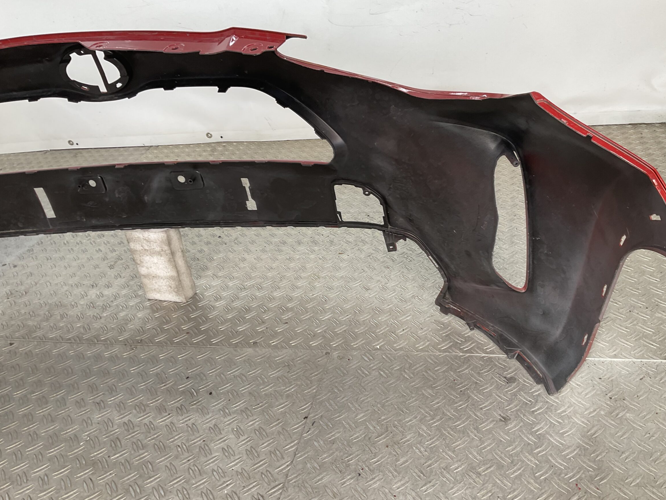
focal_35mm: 32
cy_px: 258
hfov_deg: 56.7
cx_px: 365
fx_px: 616
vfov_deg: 44.2
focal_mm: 3
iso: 16
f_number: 1.8
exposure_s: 1/119
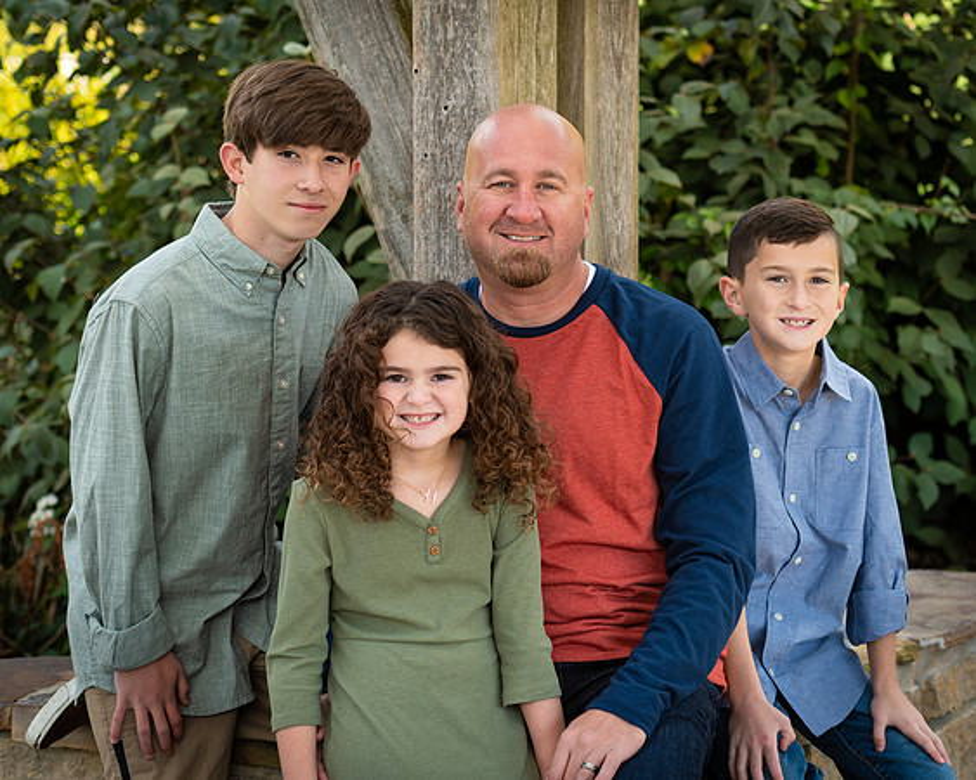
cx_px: 529
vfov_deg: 13.0
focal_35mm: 118
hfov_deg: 16.3
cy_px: 390
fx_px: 3415
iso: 100
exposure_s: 1/320
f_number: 3.2
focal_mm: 70
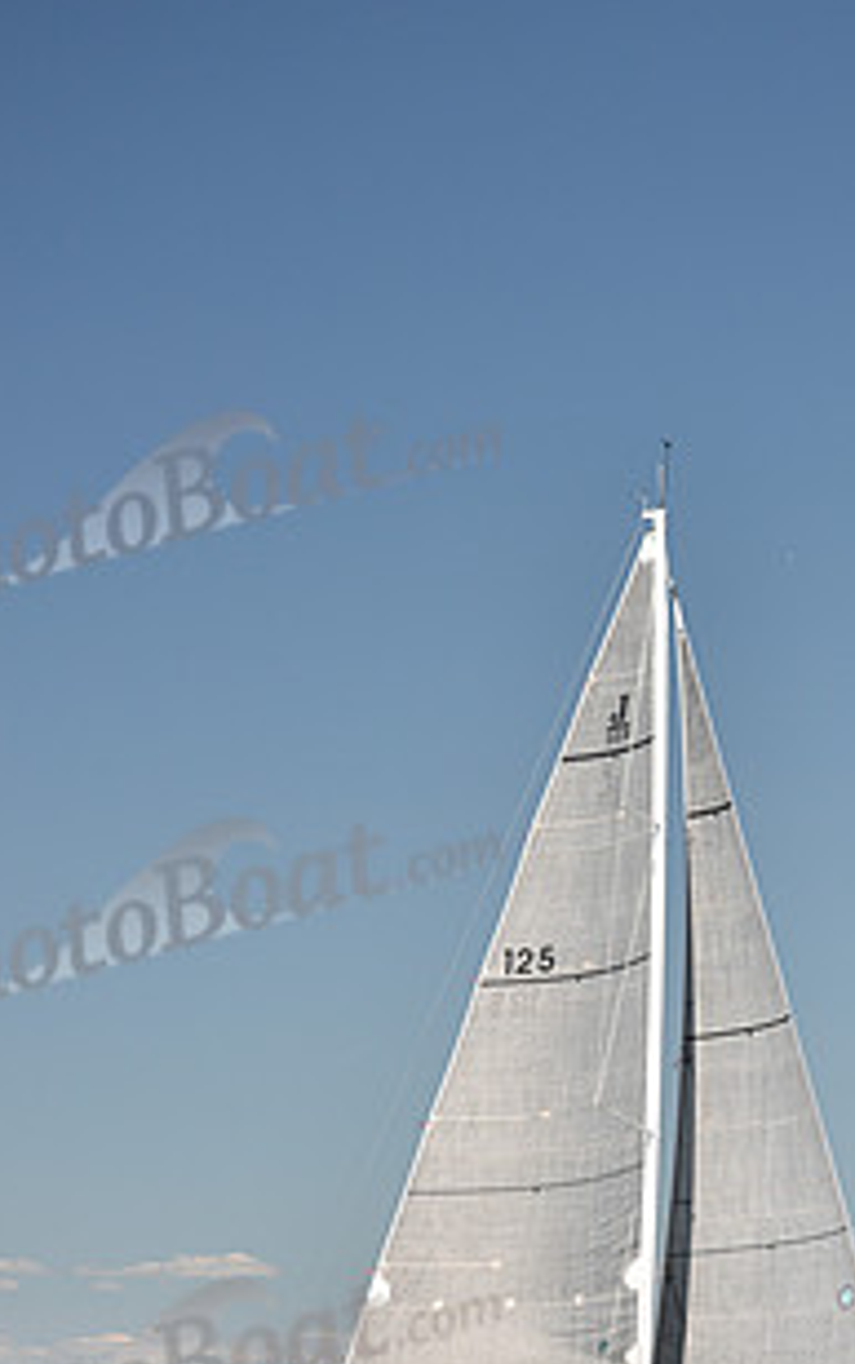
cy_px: 1081
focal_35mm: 165
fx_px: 6140
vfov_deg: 12.6
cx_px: 733
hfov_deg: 7.9
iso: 250
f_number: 3.2
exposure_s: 1/1250
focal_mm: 86
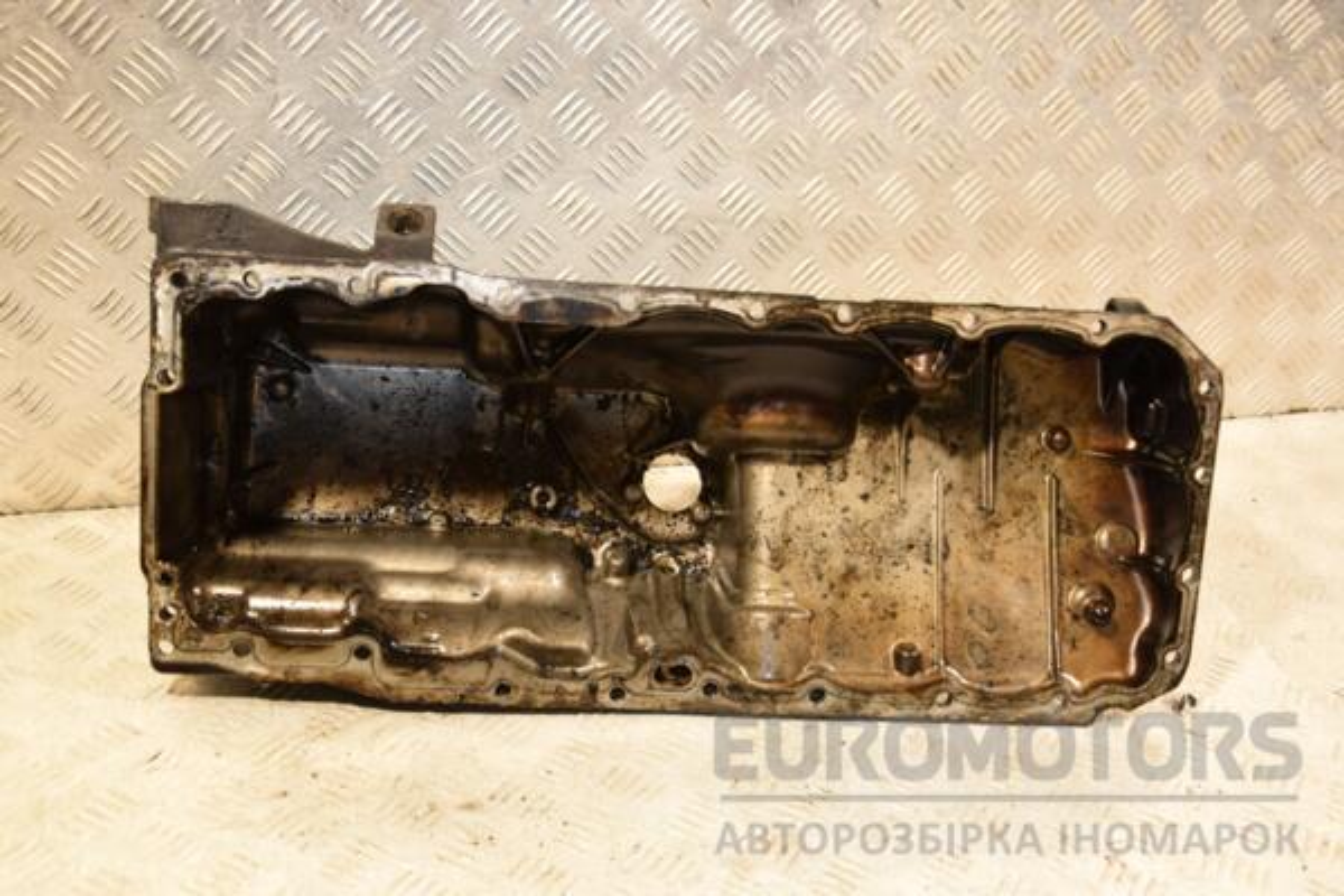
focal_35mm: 39
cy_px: 448
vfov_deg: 34.2
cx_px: 672
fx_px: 1456
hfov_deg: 49.6
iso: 800
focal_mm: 26
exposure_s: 1/125
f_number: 5
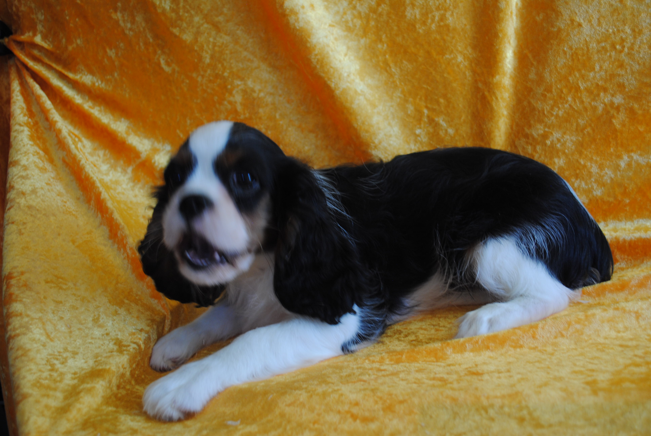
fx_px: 706
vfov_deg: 34.3
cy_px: 218
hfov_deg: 49.5
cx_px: 326
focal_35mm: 39
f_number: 4.2
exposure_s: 1/50
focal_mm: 26
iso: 200
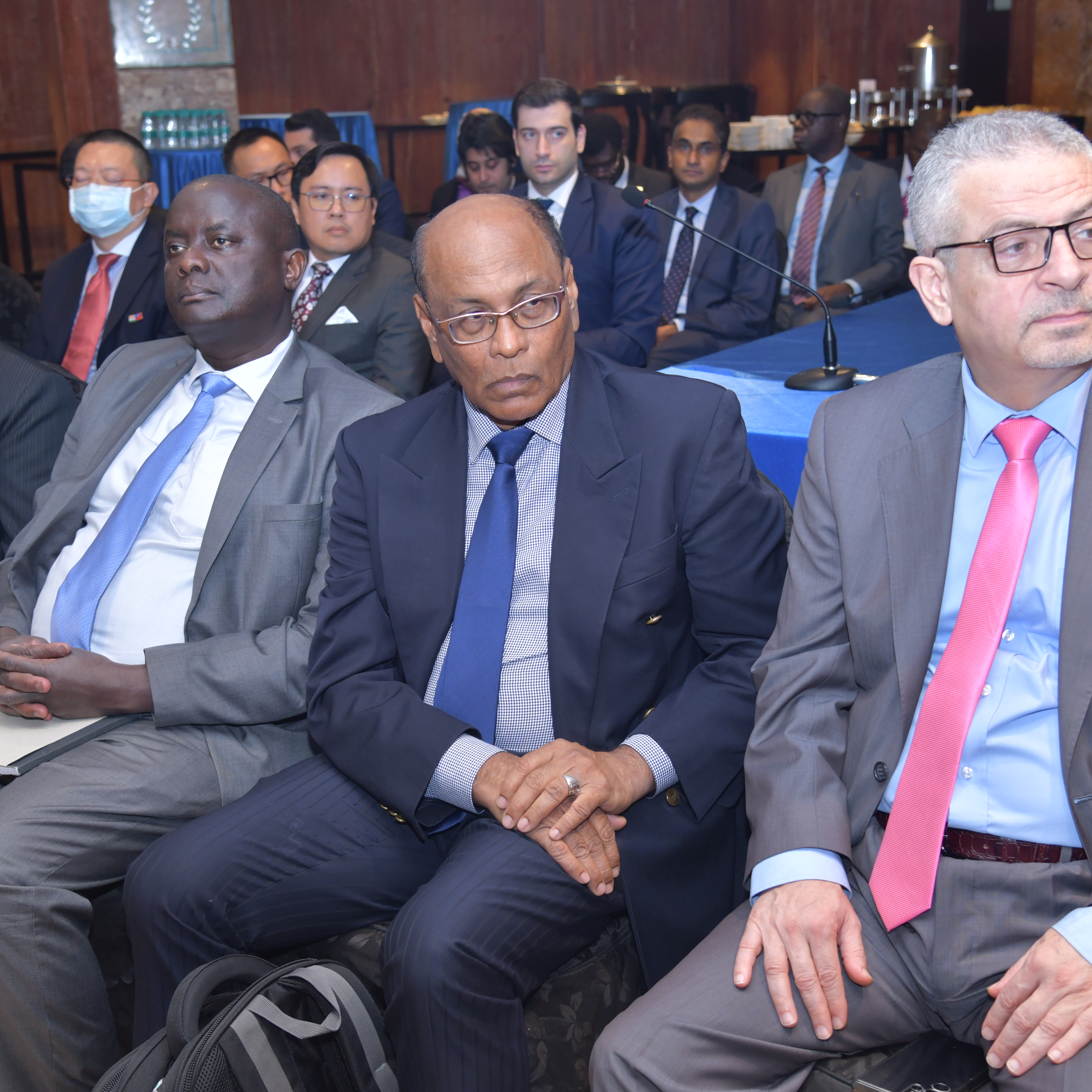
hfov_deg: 34.7
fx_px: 1749
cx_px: 526
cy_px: 541
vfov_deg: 34.7
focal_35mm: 49
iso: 640
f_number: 5
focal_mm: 38
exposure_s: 1/125
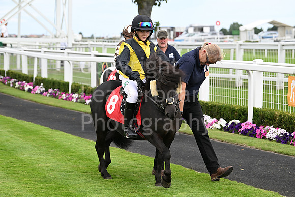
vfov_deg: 12.5
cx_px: 148
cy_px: 98
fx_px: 902
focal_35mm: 110
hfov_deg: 18.6
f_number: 5
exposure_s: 1/1000
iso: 400
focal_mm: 110
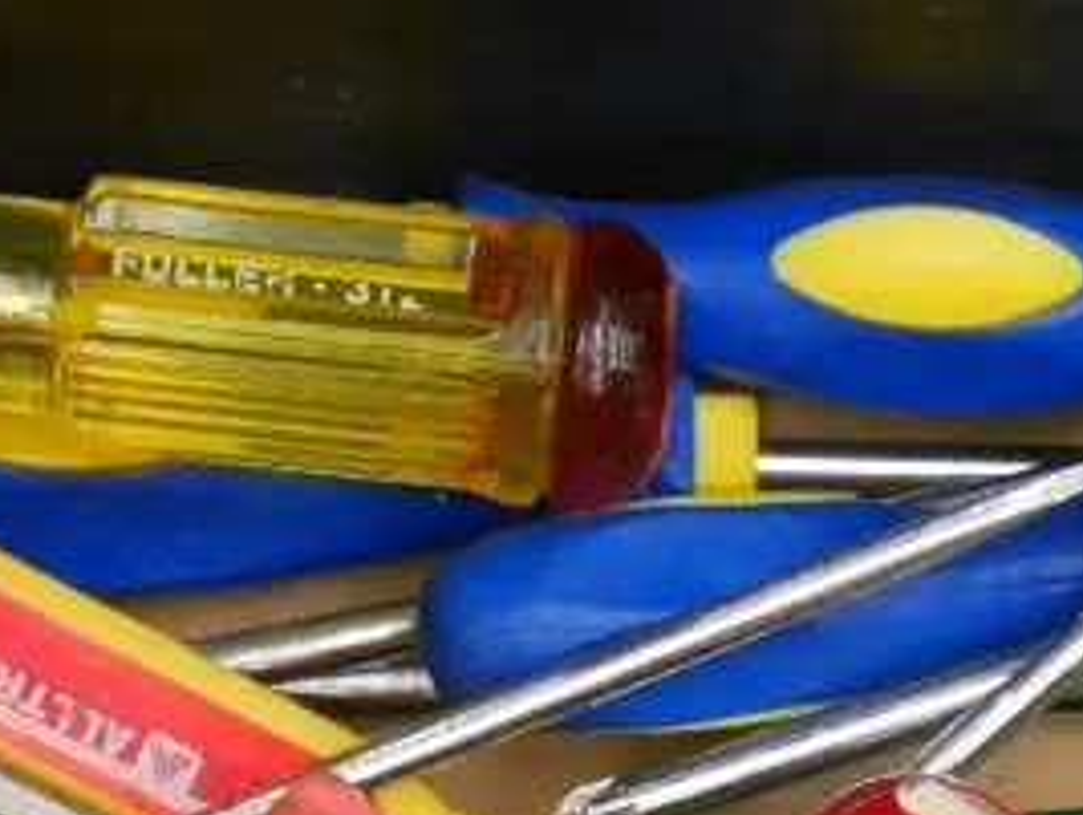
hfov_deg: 10.7
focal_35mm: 184
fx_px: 5764
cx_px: 726
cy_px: 1490
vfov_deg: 7.8
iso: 3200
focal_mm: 24
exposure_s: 1/40
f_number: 5
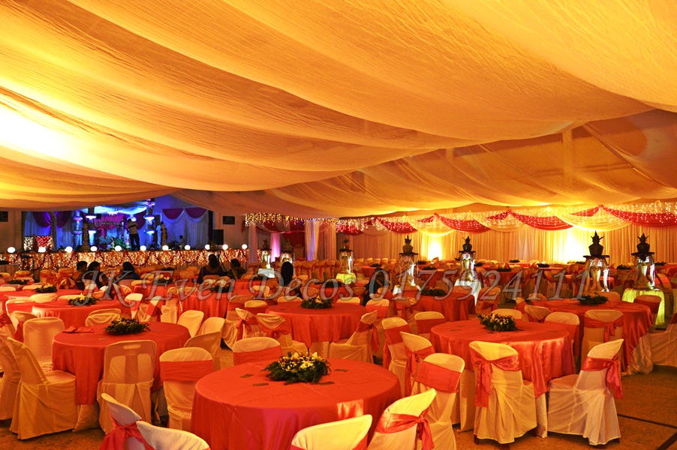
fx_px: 507
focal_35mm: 27
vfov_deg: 47.9
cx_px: 338
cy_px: 225
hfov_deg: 67.4
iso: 800
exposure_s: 1/60
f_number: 5
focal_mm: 18
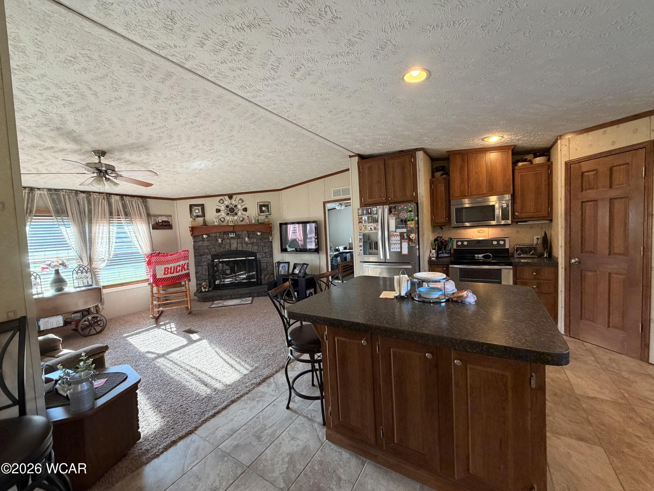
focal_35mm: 14
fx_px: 265
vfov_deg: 85.7
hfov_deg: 102.1
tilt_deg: -3.4
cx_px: 327
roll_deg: +2.4
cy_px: 246
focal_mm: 2.22
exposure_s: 1/60
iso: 250
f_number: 2.2
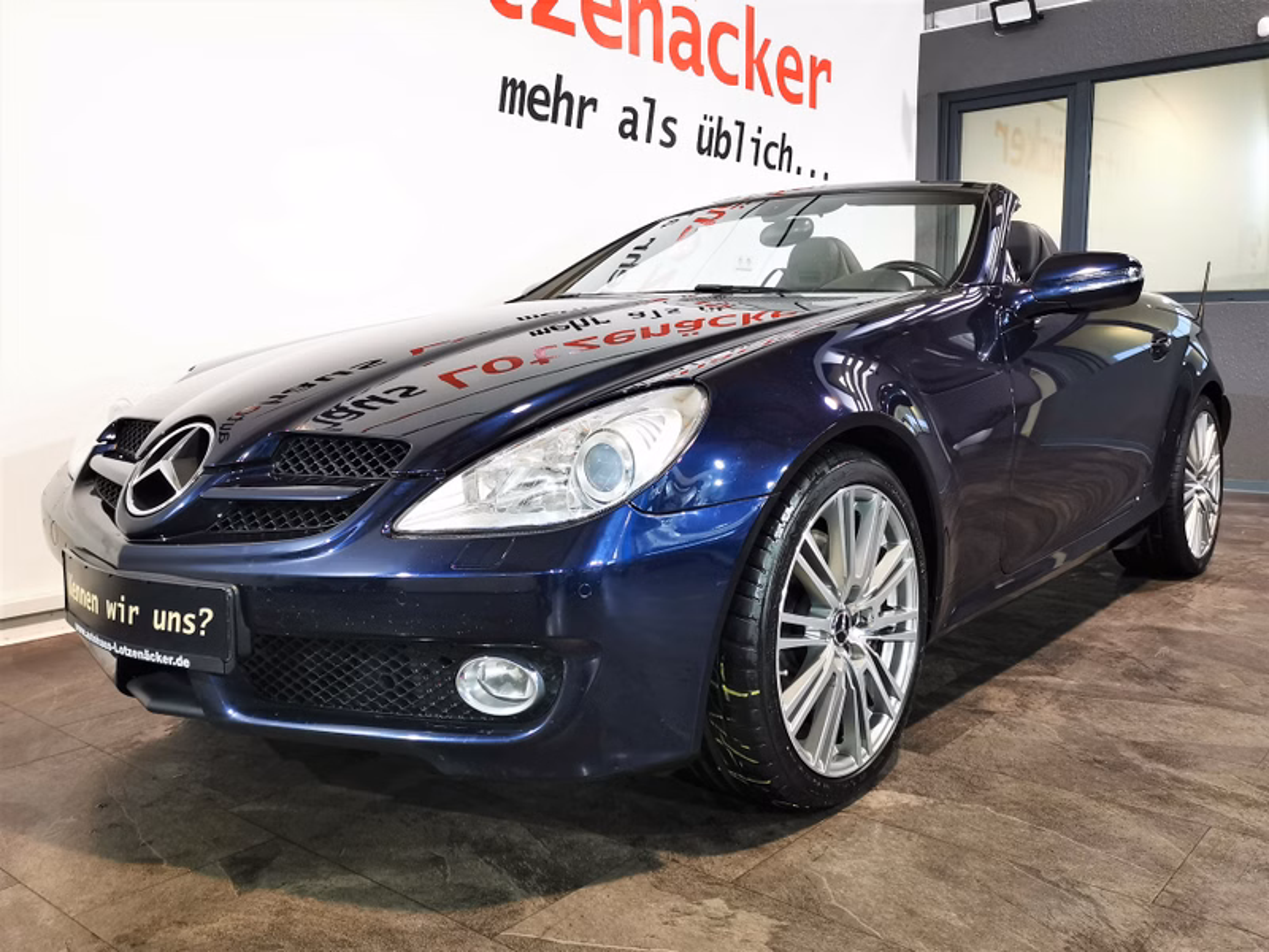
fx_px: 1063
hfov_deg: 61.7
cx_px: 634
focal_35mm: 29
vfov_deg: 48.2
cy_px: 476
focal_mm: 5.58
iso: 250
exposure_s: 1/50
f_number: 1.8
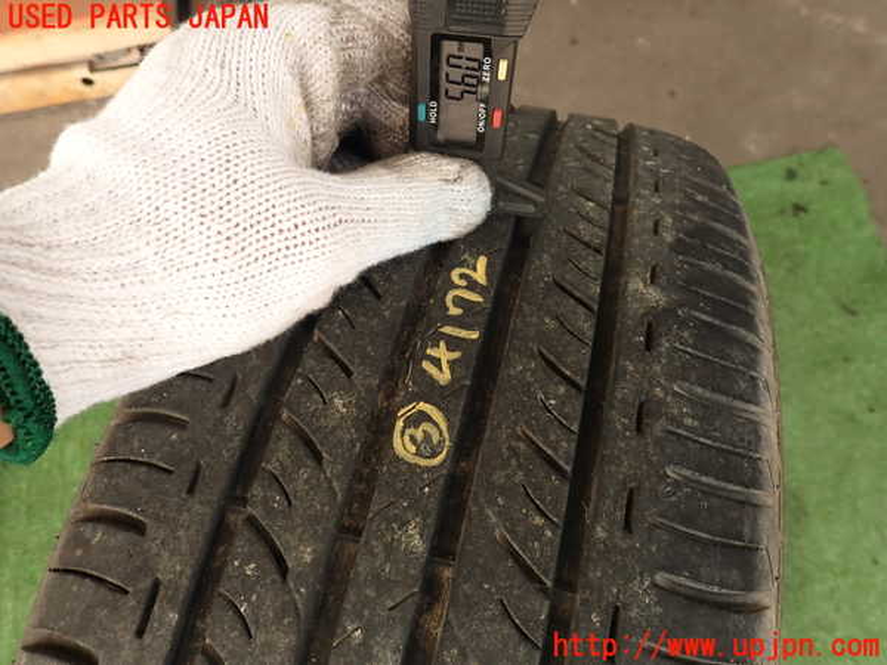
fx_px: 641
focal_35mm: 25
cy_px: 332
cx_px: 444
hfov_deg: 69.4
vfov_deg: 54.9
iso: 100
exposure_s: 1/200
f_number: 2.8
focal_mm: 4.5
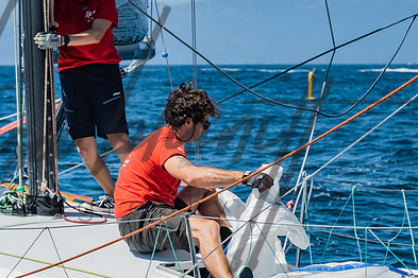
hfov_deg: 14.1
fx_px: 1695
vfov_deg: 9.4
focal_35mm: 146
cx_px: 248
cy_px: 161
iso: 160
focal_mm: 74
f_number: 6.3
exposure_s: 1/400
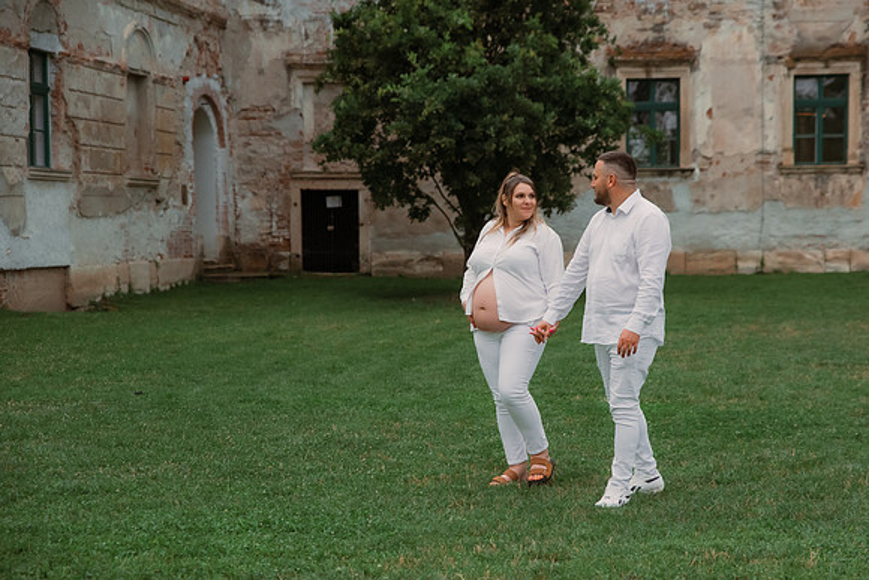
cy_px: 326
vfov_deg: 17.3
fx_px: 1902
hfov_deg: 25.7
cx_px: 489
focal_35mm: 79
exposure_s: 1/320
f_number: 3.2
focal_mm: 70
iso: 2000
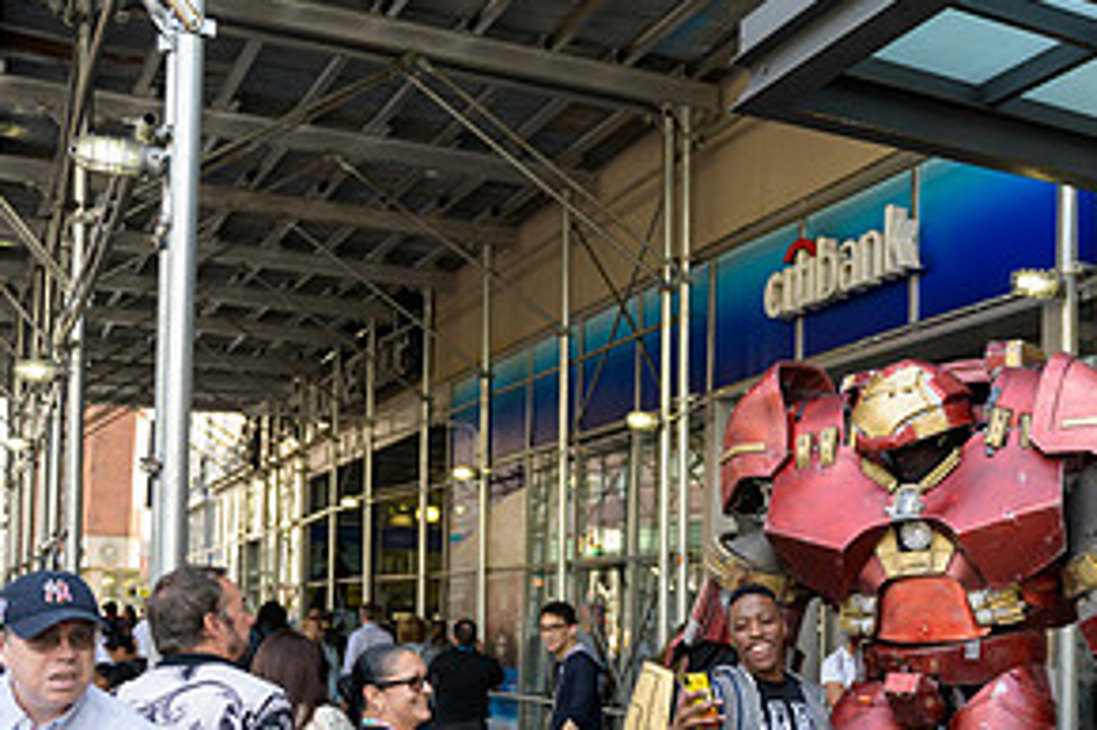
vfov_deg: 25.6
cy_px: 554
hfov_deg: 36.4
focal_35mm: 52
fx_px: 1584
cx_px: 938
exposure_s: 1/250
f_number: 3.2
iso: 200
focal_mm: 26
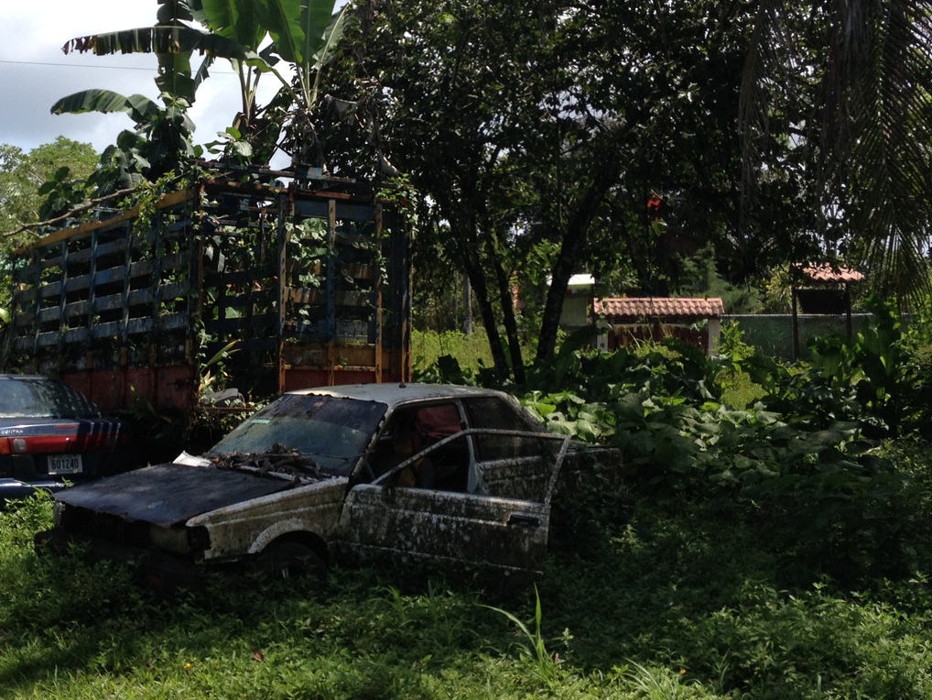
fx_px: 1481
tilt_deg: +0.9
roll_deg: +0.2
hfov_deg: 34.6
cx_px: 300
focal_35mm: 55
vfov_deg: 26.5
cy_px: 270
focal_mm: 4.28
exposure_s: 1/1416
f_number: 2.4
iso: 50
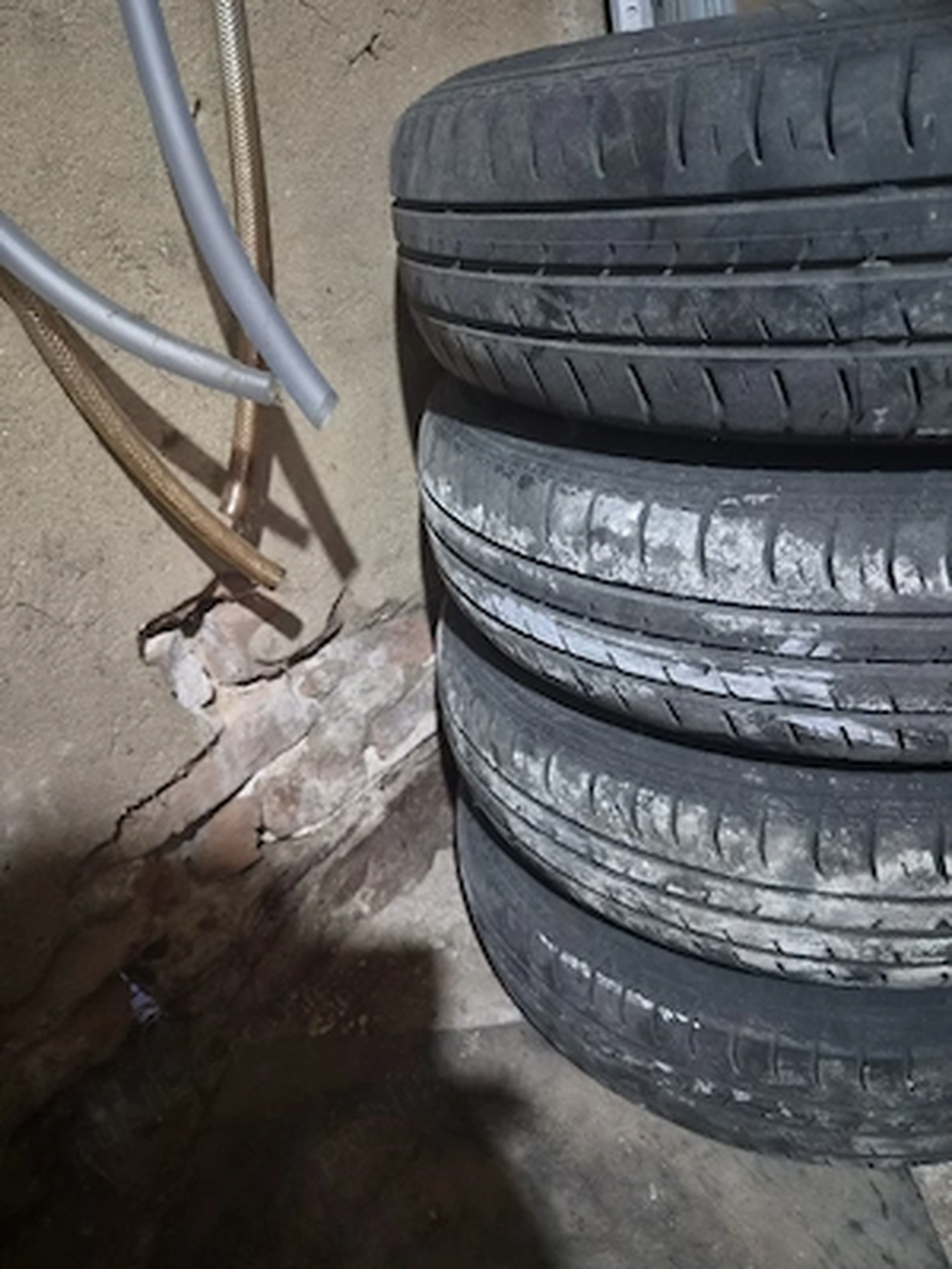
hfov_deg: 58.9
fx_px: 843
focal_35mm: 23
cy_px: 634
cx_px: 476
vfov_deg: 73.9
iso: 2000
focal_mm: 5.4
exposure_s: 1/50
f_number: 1.8
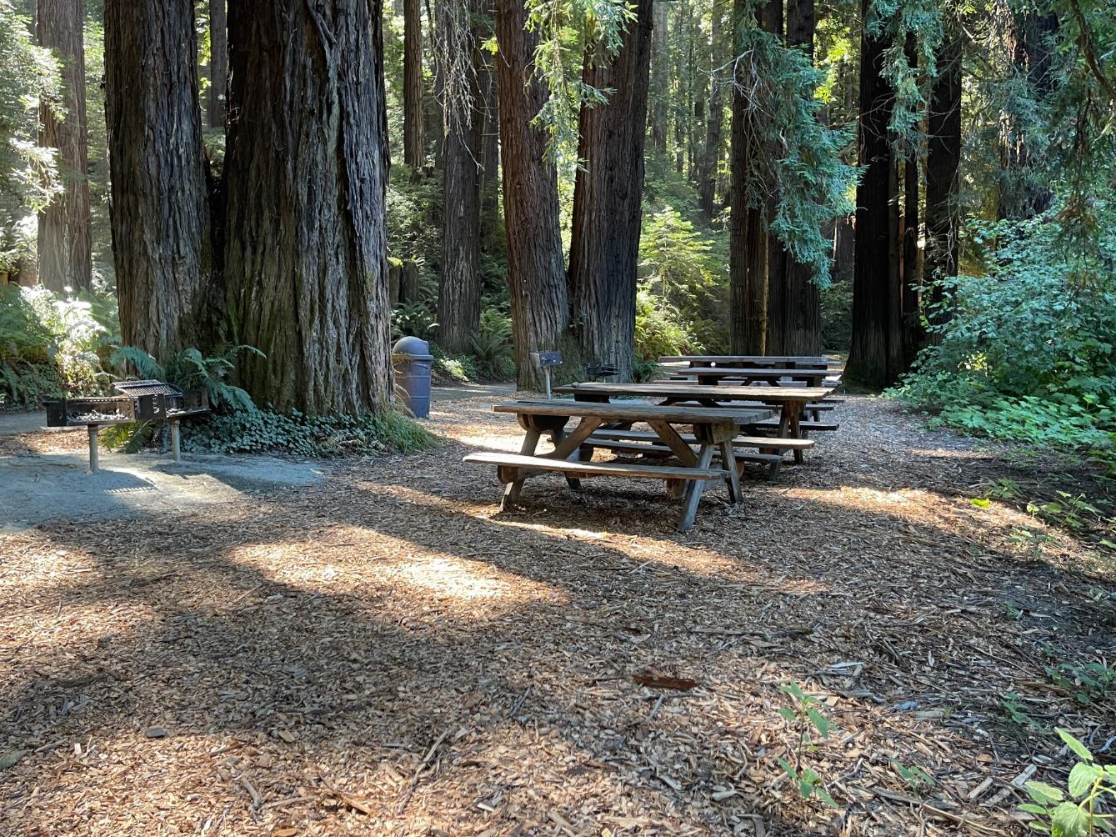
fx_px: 903
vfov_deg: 49.7
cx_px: 518
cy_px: 401
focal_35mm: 28
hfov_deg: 63.4
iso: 125
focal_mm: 5.1
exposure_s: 1/63
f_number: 1.6
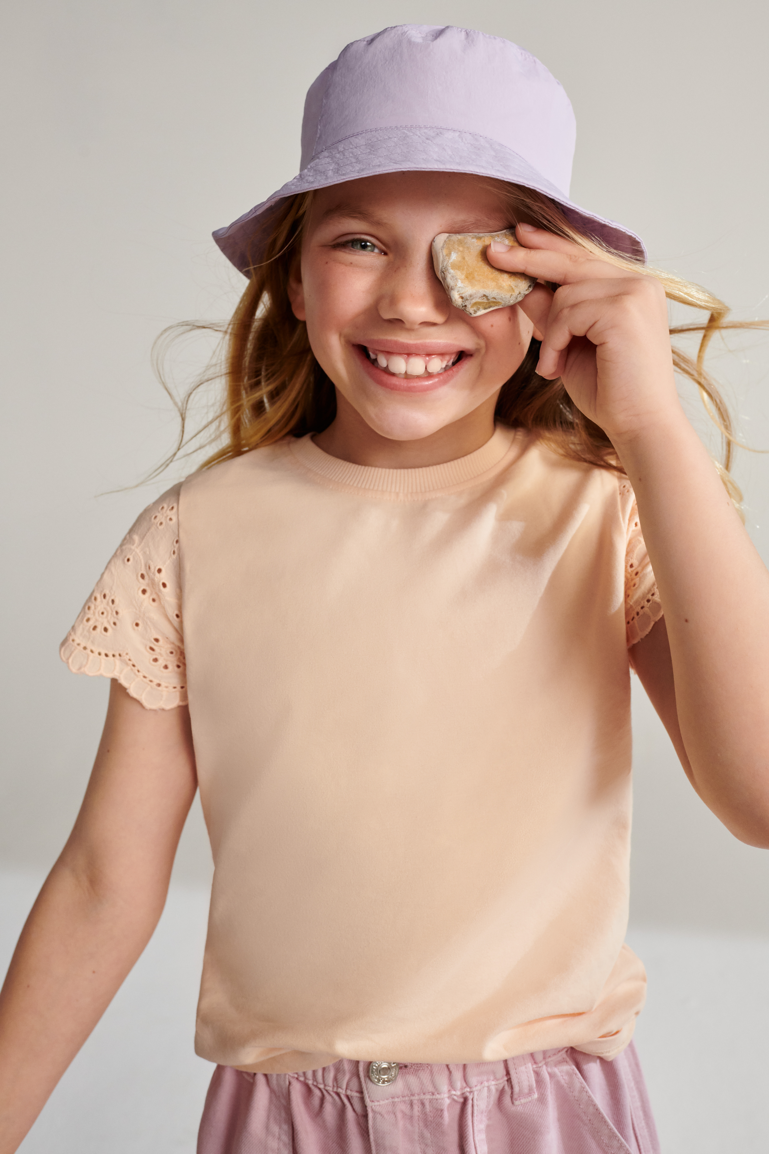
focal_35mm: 35
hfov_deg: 37.9
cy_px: 577
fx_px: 1121
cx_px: 384
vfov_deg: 54.4
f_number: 7.1
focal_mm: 35
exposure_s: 1/500
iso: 1250
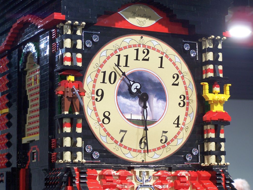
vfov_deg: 14.1
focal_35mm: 105
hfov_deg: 18.7
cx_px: 126
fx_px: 767
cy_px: 95
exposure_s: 1/3
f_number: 3.2
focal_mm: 17.5
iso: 80
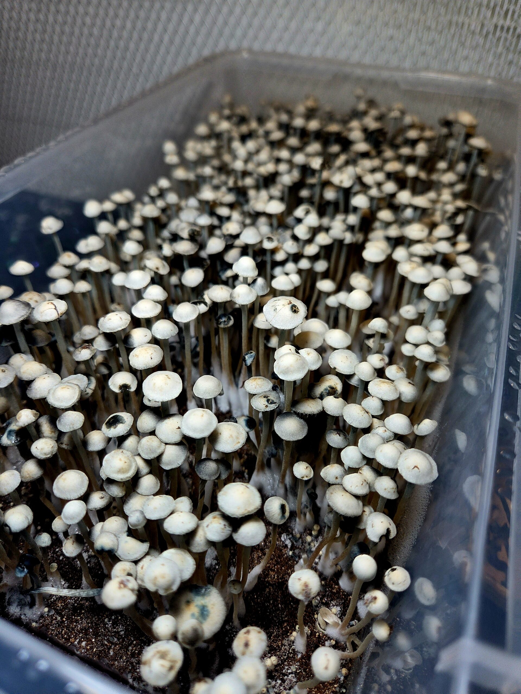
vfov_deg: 73.9
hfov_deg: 58.9
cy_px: 347
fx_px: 462
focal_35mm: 23
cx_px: 260
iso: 32
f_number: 1.8
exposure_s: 1/64.5
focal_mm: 5.4
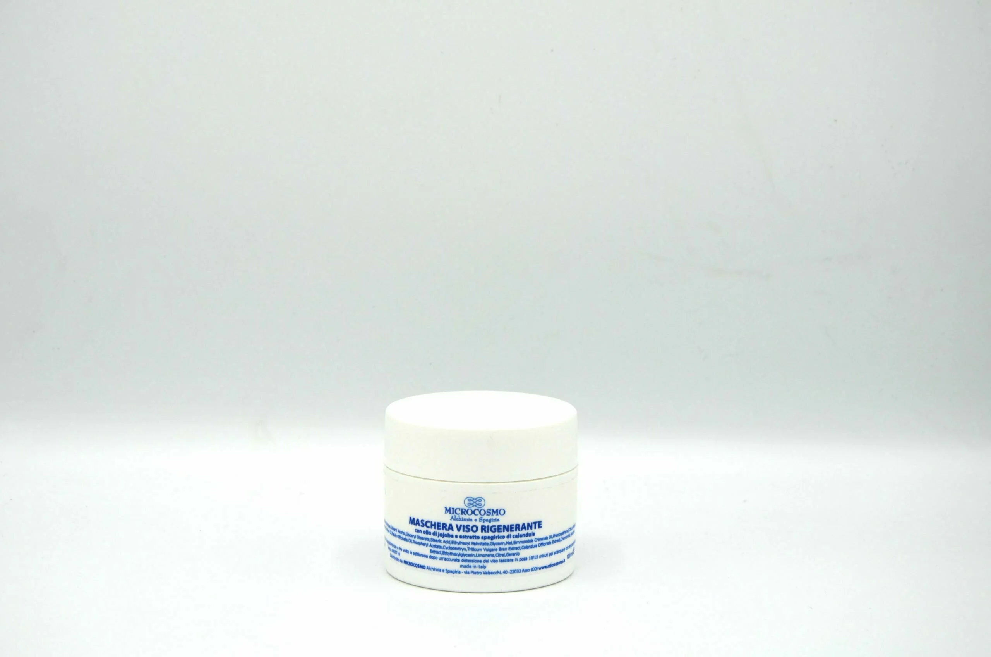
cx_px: 496
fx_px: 2390
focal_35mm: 87
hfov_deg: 23.4
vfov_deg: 15.6
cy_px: 328
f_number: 8
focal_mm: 58
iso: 125
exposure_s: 1/500
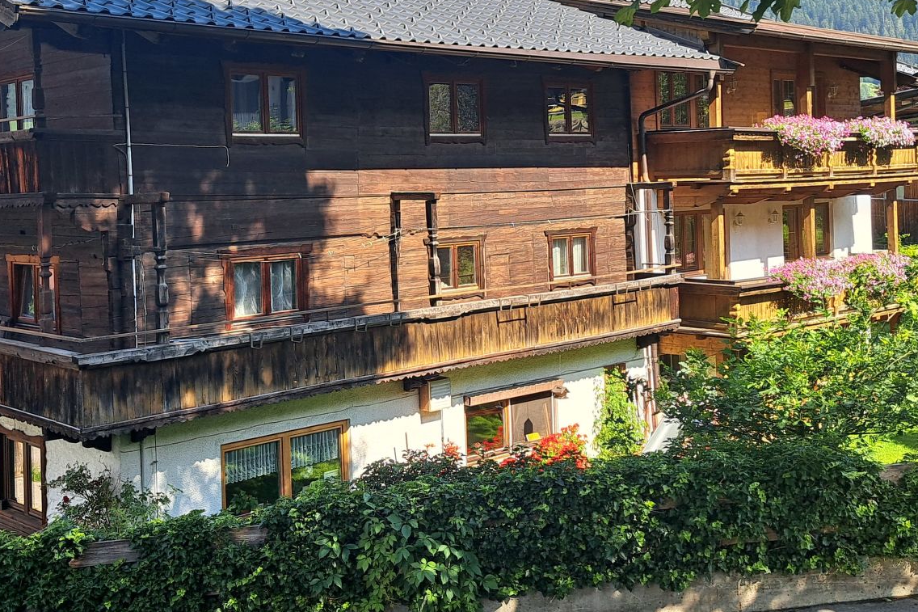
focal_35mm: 45
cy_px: 200
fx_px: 1147
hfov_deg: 43.1
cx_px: 315
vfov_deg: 29.6
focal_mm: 5.23
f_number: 1.8
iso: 50
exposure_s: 1/541
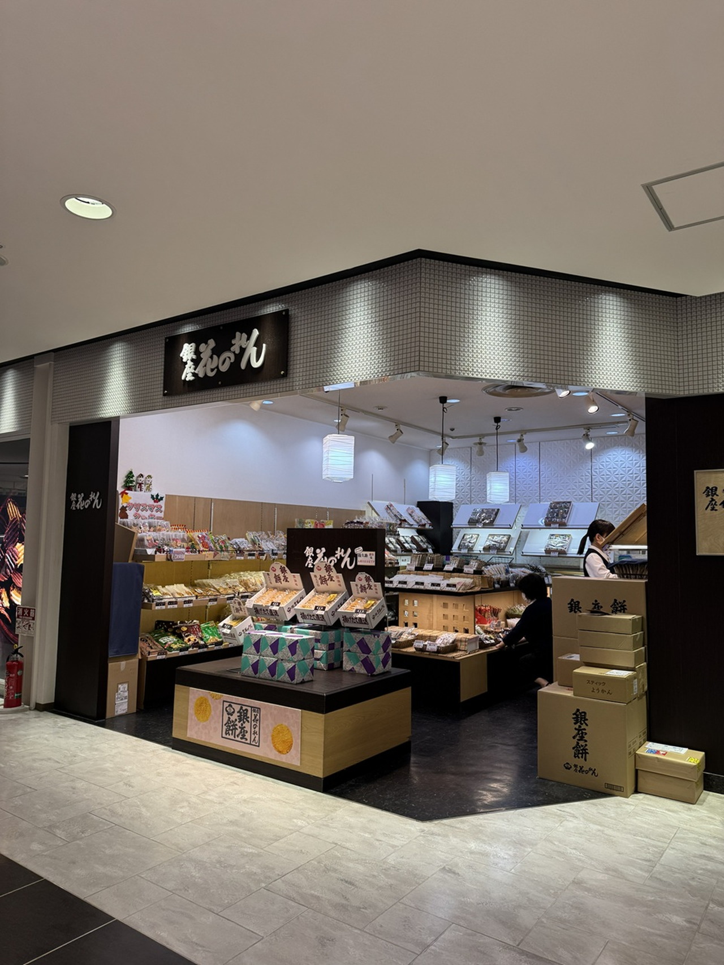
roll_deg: -1.4
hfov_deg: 56.8
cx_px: 362
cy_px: 482
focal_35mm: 24
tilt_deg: +5.1
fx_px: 669
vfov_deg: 71.6
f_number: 1.78
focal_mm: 6.76
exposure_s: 1/100
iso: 64
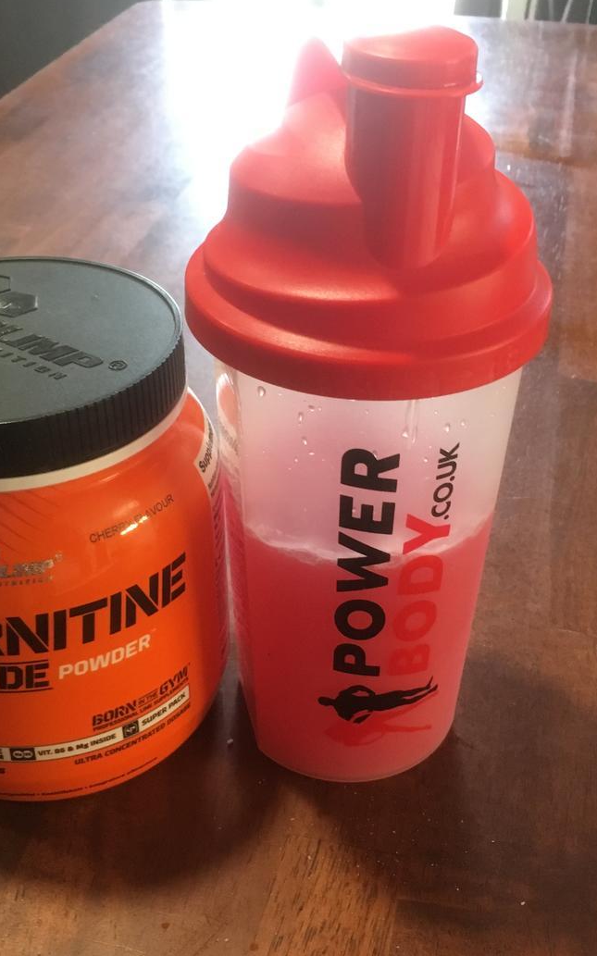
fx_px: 1094
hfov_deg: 30.5
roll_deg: +0.1
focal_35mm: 42
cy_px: 484
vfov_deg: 47.2
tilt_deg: -36.8
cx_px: 294
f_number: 2.2
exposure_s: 1/33
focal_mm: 4.15
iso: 250
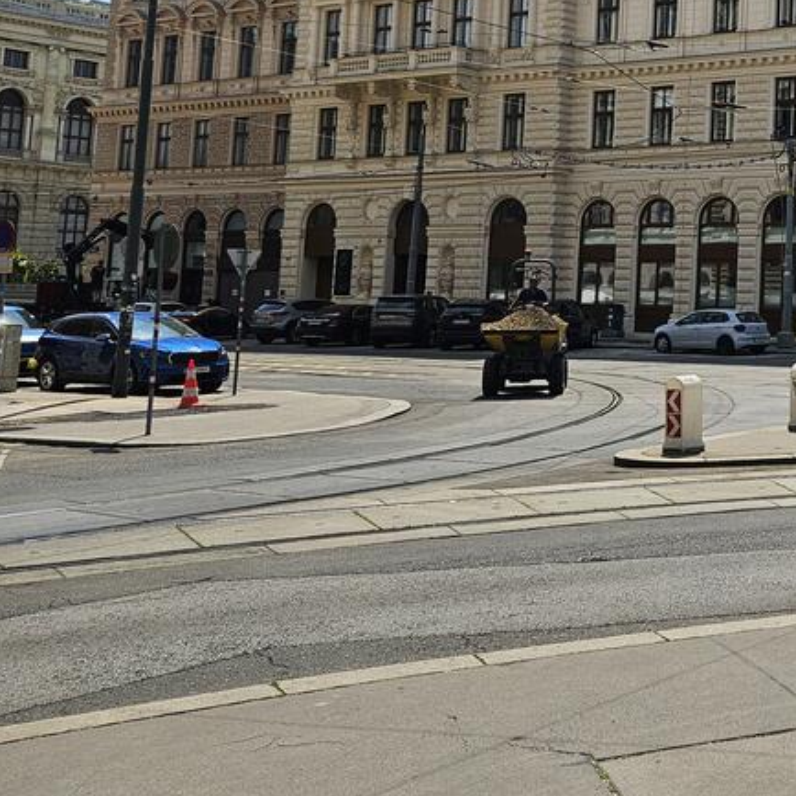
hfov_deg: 27.7
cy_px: 136
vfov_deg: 30.7
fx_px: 1405
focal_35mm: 54
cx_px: 961
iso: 25
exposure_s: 1/3042
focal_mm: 5.4
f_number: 1.8
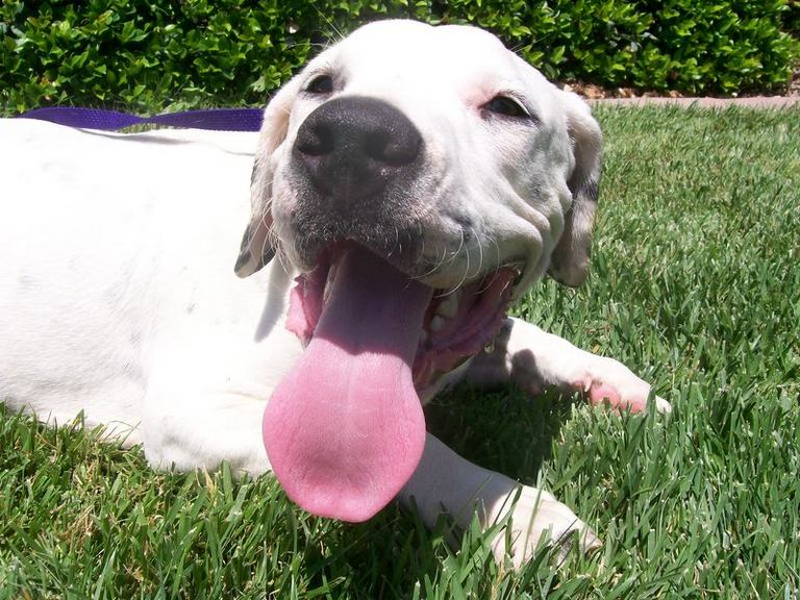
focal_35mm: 36
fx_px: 832
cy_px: 300
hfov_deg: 51.4
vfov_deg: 39.7
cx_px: 400
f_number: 4.8
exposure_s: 1/699
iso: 80
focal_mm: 6
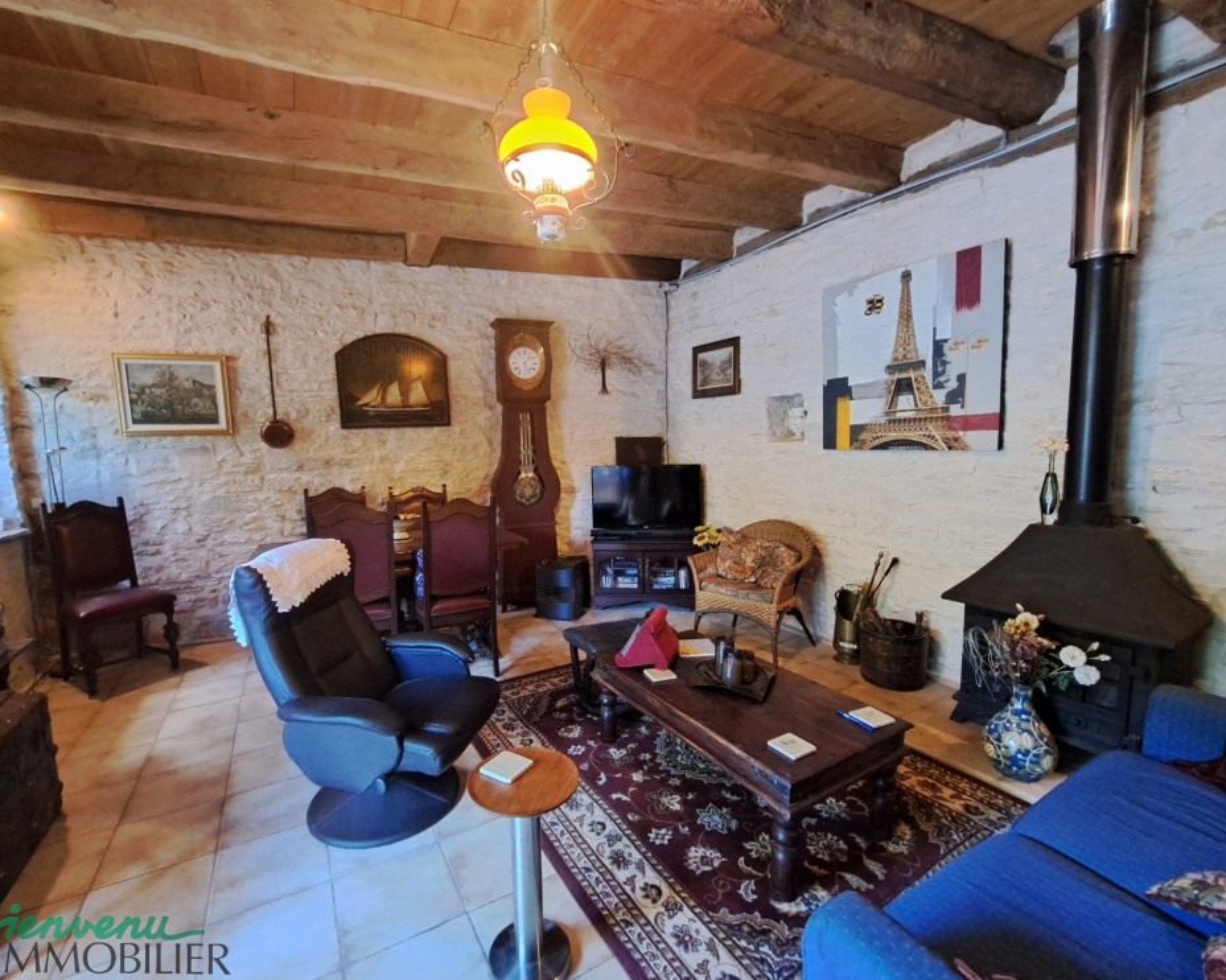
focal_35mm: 14
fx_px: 508
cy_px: 494
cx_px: 597
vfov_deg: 88.0
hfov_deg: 100.7
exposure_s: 1/20
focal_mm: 1.74
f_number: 2.2
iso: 500
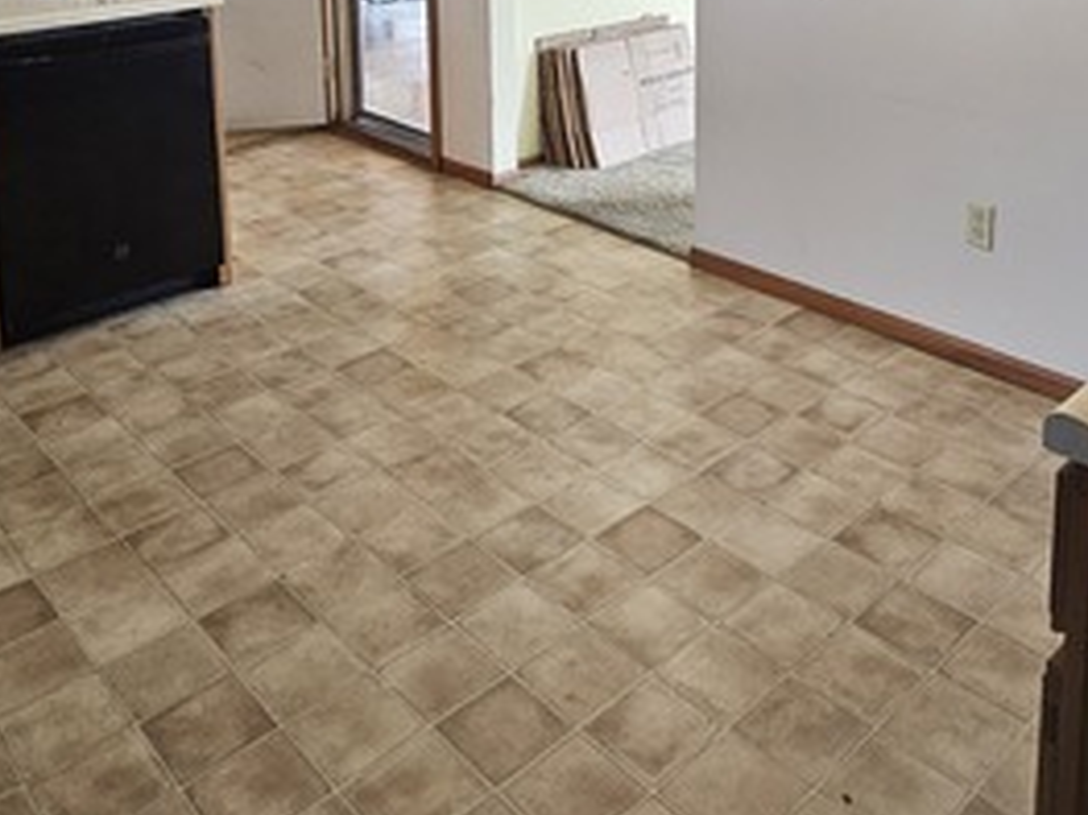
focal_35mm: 33
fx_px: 1037
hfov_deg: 55.2
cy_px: -25
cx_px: 618
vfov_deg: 37.6
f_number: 2.2
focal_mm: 2.2
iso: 200
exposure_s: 1/60
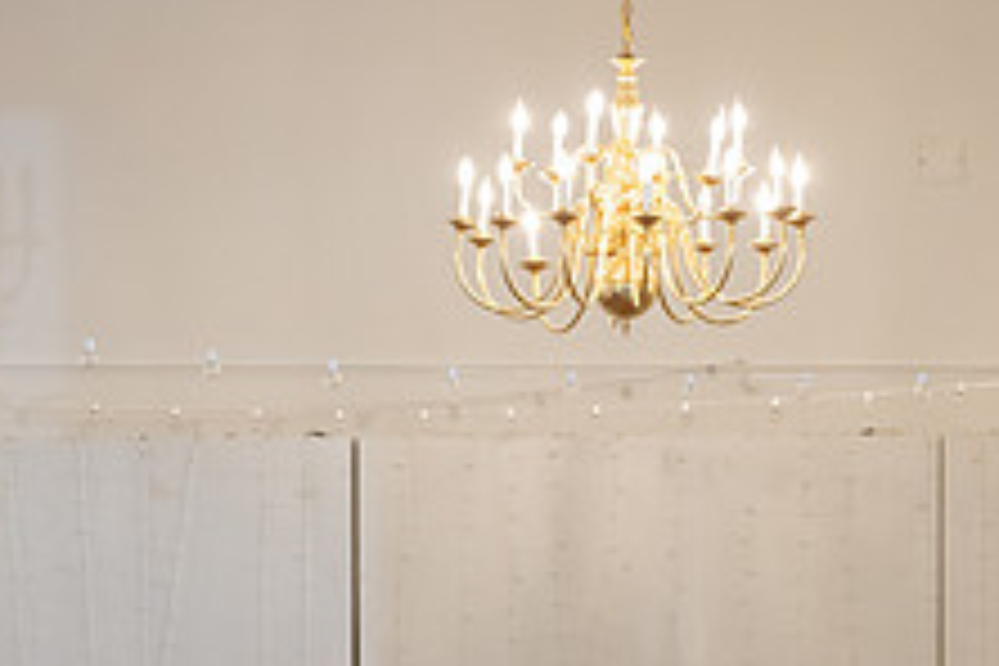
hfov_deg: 12.3
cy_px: 936
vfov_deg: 8.1
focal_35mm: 167
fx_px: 4634
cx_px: 631
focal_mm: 56
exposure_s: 1/200
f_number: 2.8
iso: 1600
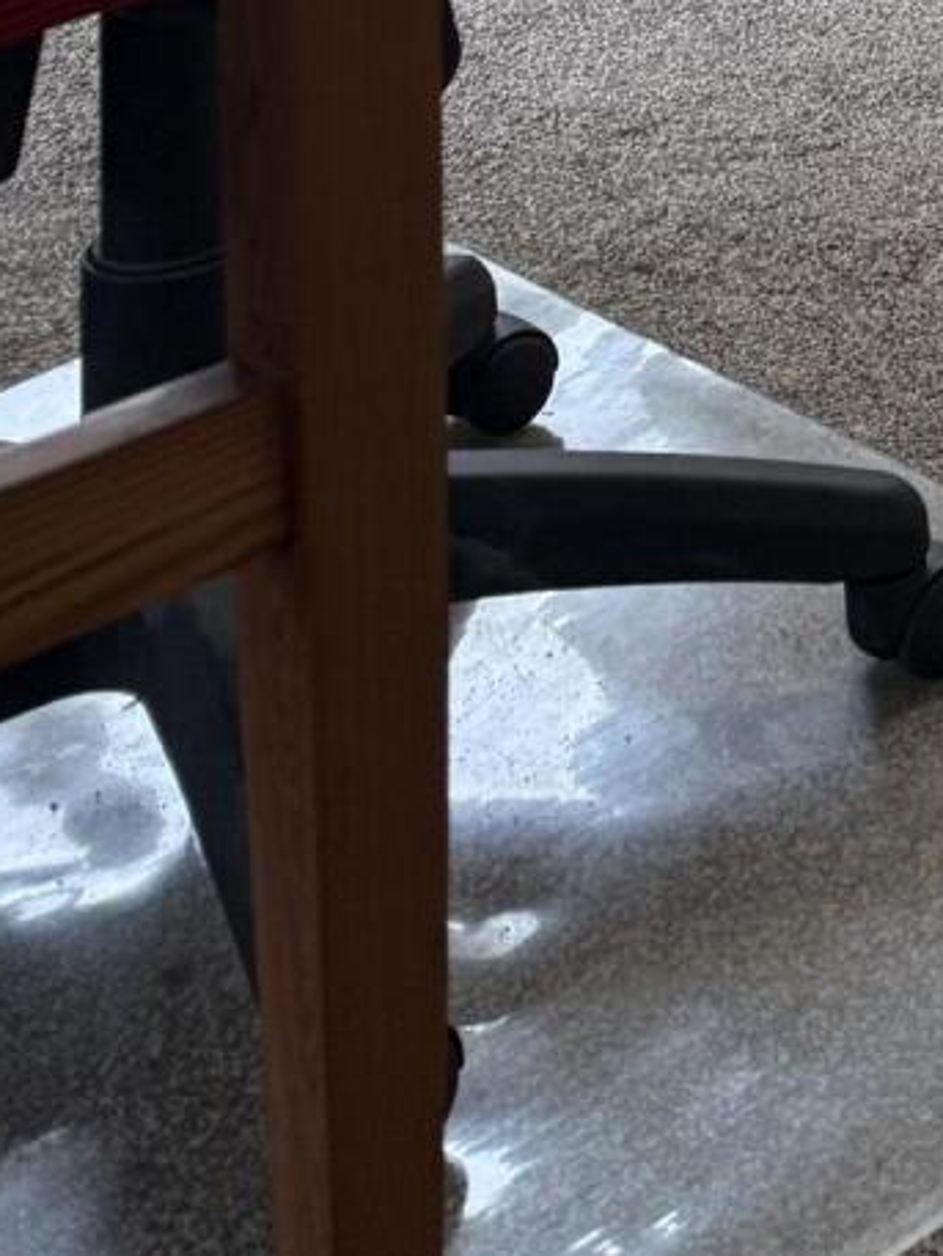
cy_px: -1322
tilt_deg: -3.2
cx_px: 1960
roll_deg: -1.2
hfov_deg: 12.3
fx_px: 3812
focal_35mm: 105
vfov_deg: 14.9
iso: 160
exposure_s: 1/120
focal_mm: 6.76
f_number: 1.78
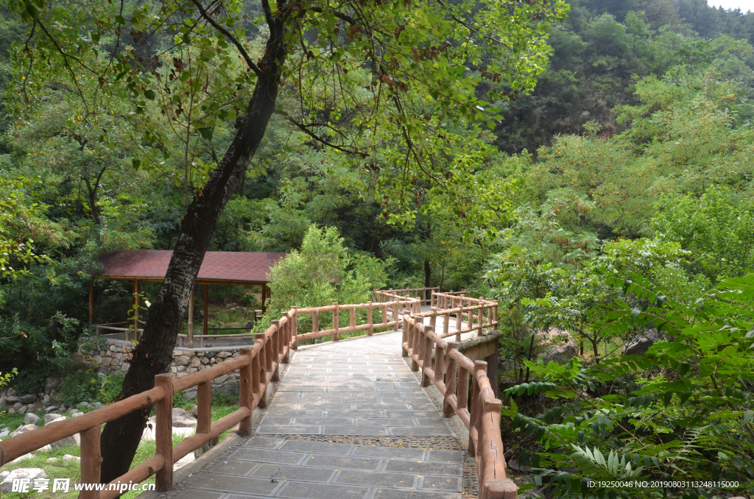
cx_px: 377
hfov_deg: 67.5
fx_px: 564
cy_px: 250
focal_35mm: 27
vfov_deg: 47.7
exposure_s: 1/250
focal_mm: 18
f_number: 8
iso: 200
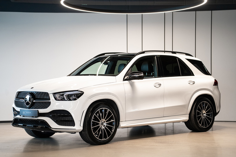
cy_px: 78
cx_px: 118
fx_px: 492
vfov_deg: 18.2
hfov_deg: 27.0
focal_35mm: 75
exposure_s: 1/200
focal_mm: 75
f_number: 2.8
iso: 1250
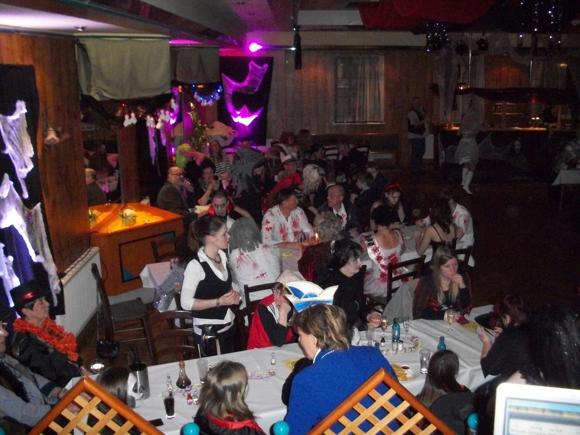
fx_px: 586
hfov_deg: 52.6
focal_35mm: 35
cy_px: 218
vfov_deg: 40.7
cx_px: 290
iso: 640
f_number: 3.1
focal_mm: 6.3
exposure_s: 1/60
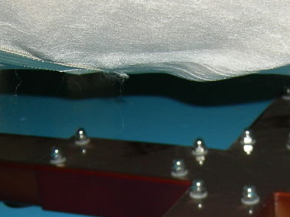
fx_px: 804
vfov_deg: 14.7
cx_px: 237
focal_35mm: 96
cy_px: 283
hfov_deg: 20.2
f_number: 2.7
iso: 64
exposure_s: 1/60.1
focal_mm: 7.5
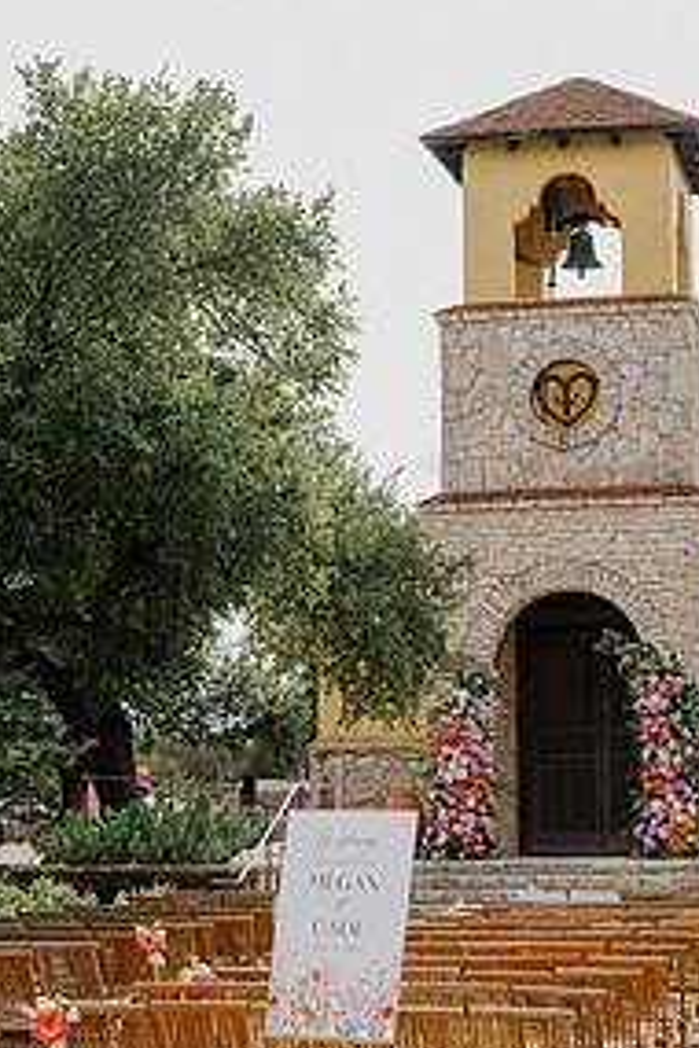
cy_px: 662
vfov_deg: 25.6
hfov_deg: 17.2
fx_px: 2301
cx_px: 530
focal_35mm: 79
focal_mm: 50
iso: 100
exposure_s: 1/640
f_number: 3.5
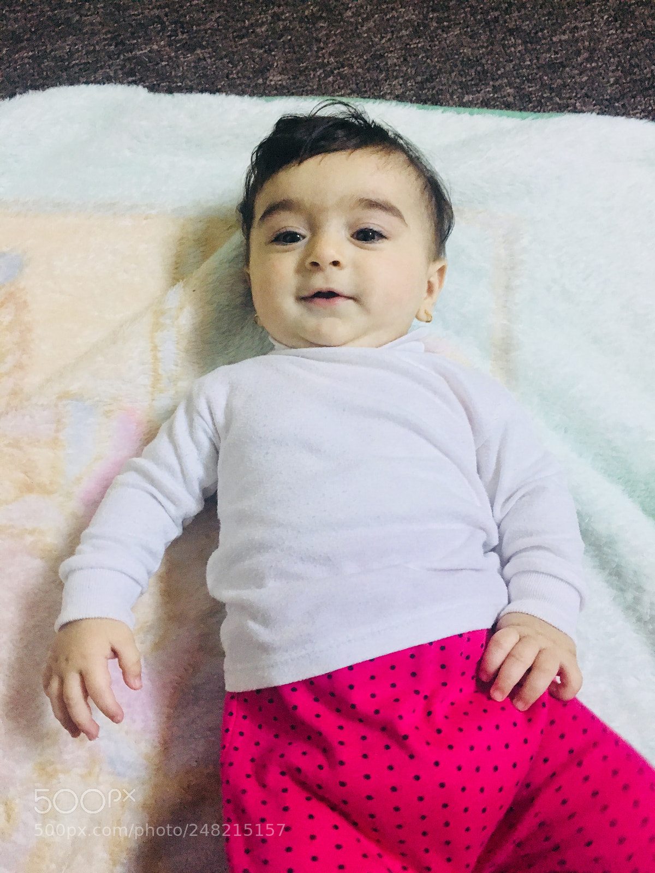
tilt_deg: -71.0
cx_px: 328
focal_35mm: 29
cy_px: 436
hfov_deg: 48.2
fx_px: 732
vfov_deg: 61.7
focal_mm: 4.15
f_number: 2.2
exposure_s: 1/17
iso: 200
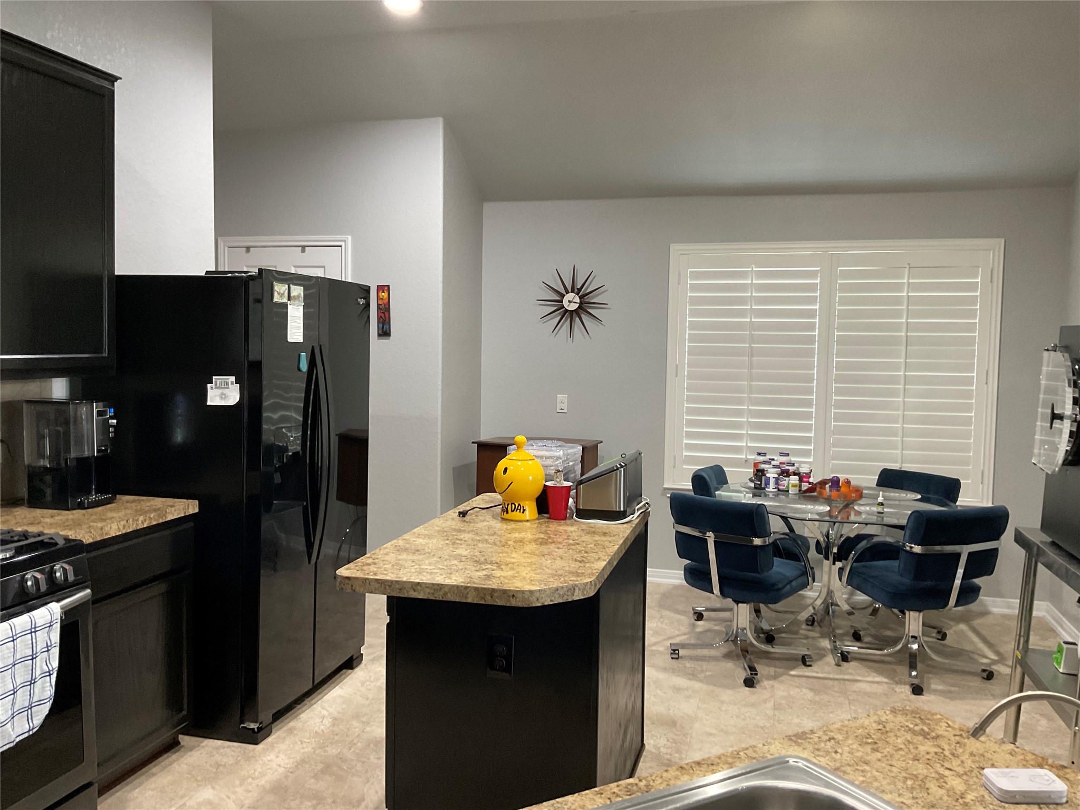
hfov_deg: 61.7
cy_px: 405
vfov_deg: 48.2
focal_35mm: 29
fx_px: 905
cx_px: 540
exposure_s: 1/40
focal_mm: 3
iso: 200
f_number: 1.8
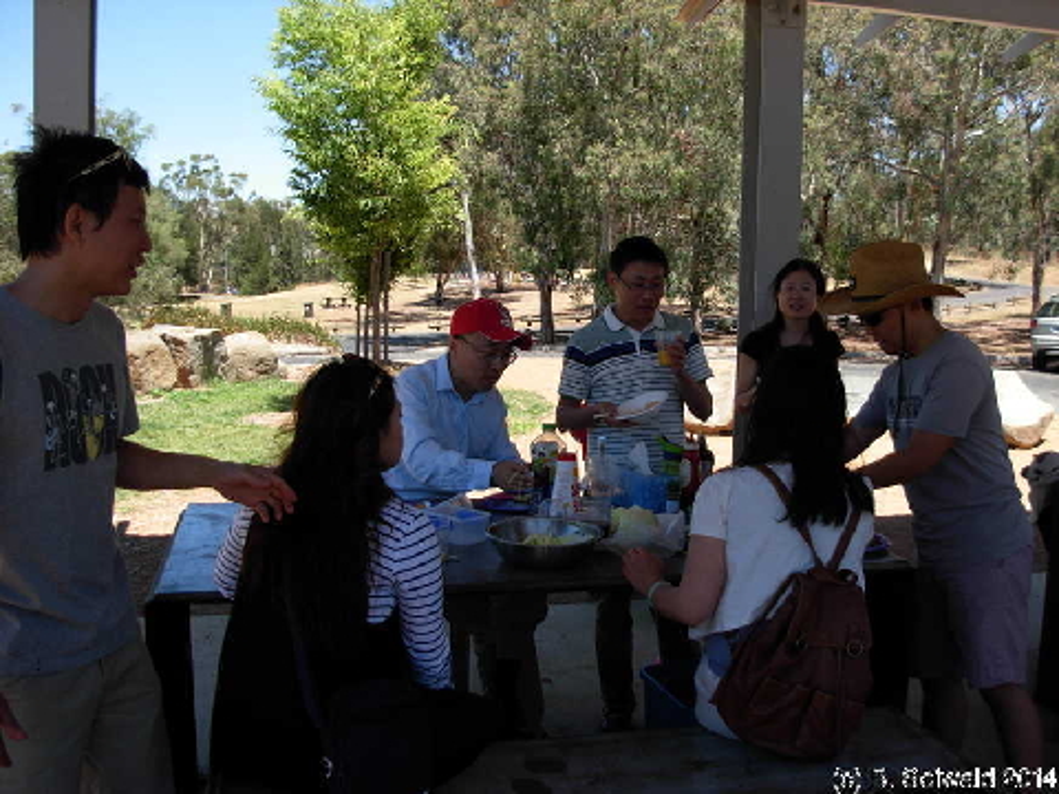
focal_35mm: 38
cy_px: 397
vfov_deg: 37.7
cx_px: 530
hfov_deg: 49.0
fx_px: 1163
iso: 79
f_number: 2.9
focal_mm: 6.3
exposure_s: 1/575
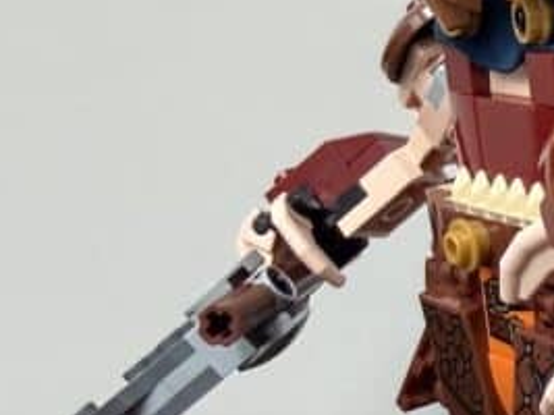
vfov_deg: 16.0
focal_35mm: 92
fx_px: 1472
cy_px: 228
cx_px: 622
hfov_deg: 20.3
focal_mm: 2.22
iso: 320
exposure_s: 1/121
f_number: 2.2
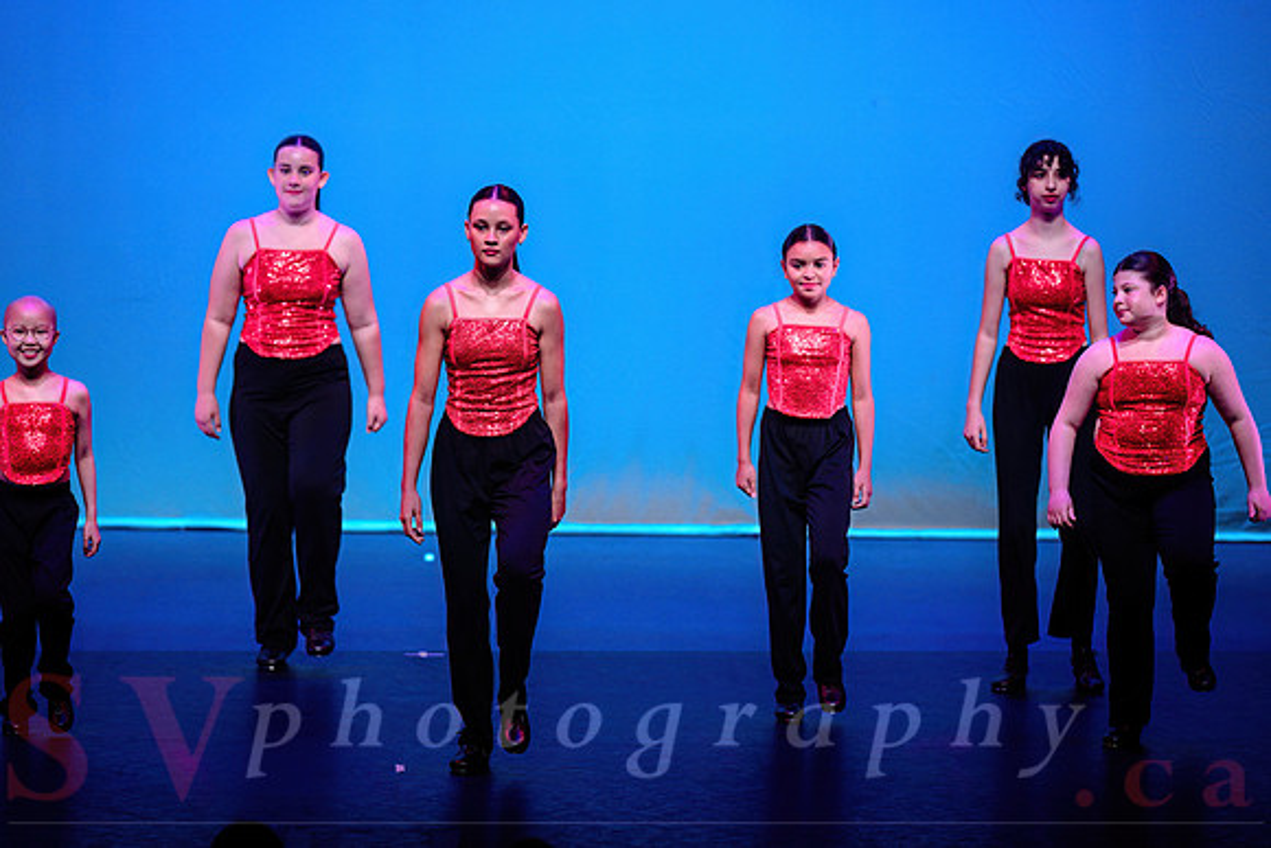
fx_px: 5611
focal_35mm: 159
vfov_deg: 8.6
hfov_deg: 12.9
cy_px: 413
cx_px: 652
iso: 1600
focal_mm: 155
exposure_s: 1/500
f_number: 2.8
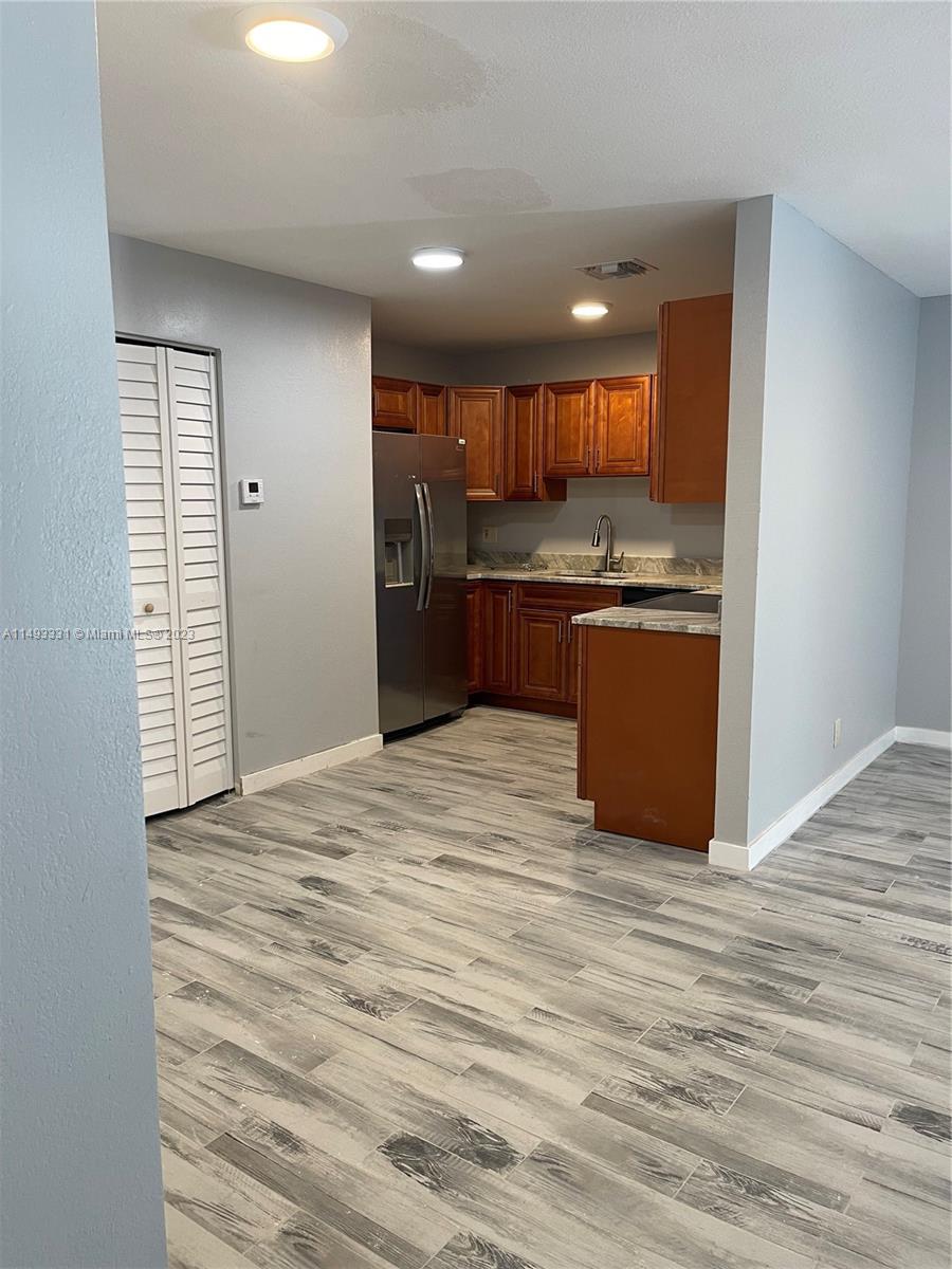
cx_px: 476
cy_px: 634
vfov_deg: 67.3
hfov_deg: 53.1
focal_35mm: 26
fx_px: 953
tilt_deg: -7.0
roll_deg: +0.1
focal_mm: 5.1
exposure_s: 1/60
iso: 80
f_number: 1.6
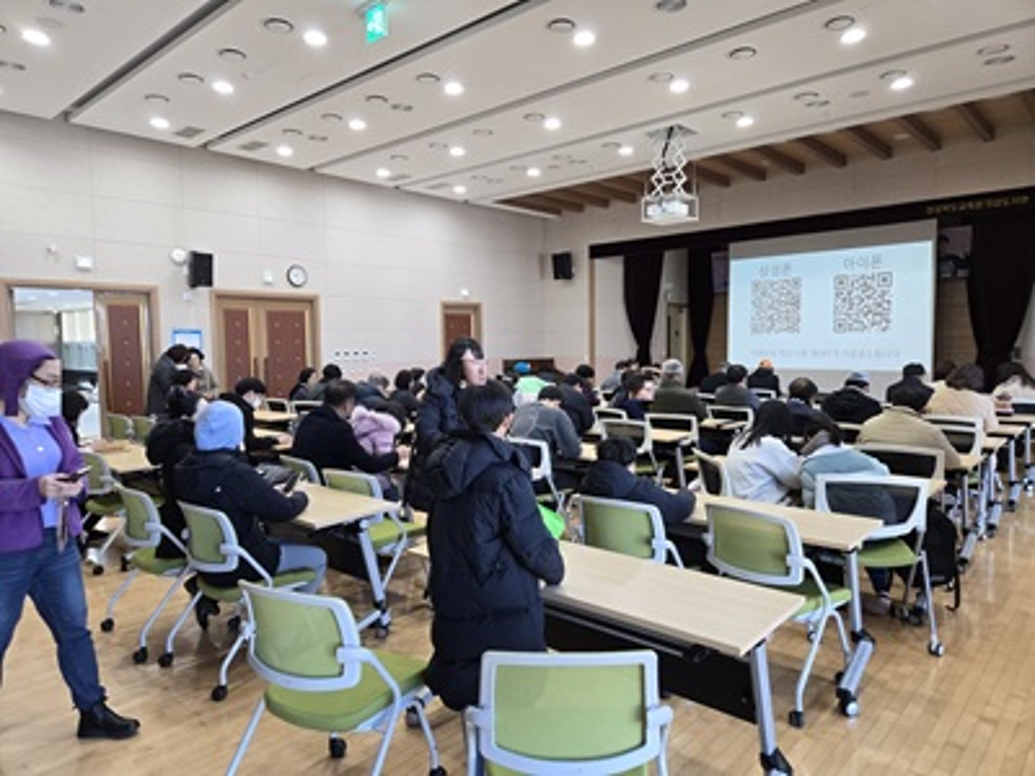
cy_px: 388
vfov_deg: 58.9
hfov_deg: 73.9
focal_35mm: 23
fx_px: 688
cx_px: 518
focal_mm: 5.4
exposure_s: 1/120
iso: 160
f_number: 1.8
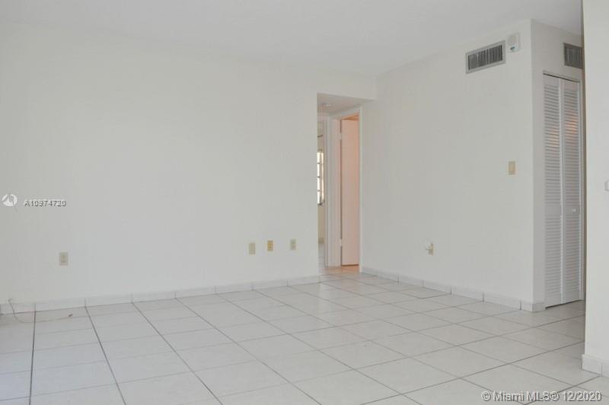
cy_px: 202
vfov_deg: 47.9
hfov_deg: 67.4
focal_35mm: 27
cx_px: 304
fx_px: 456
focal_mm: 18
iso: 800
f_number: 3.5
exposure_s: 1/60
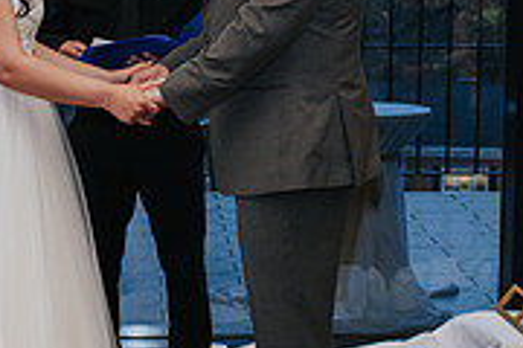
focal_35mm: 120
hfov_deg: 17.0
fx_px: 1743
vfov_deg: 11.4
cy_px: 141
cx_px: 164
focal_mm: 35
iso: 800
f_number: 3.2
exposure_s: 1/200
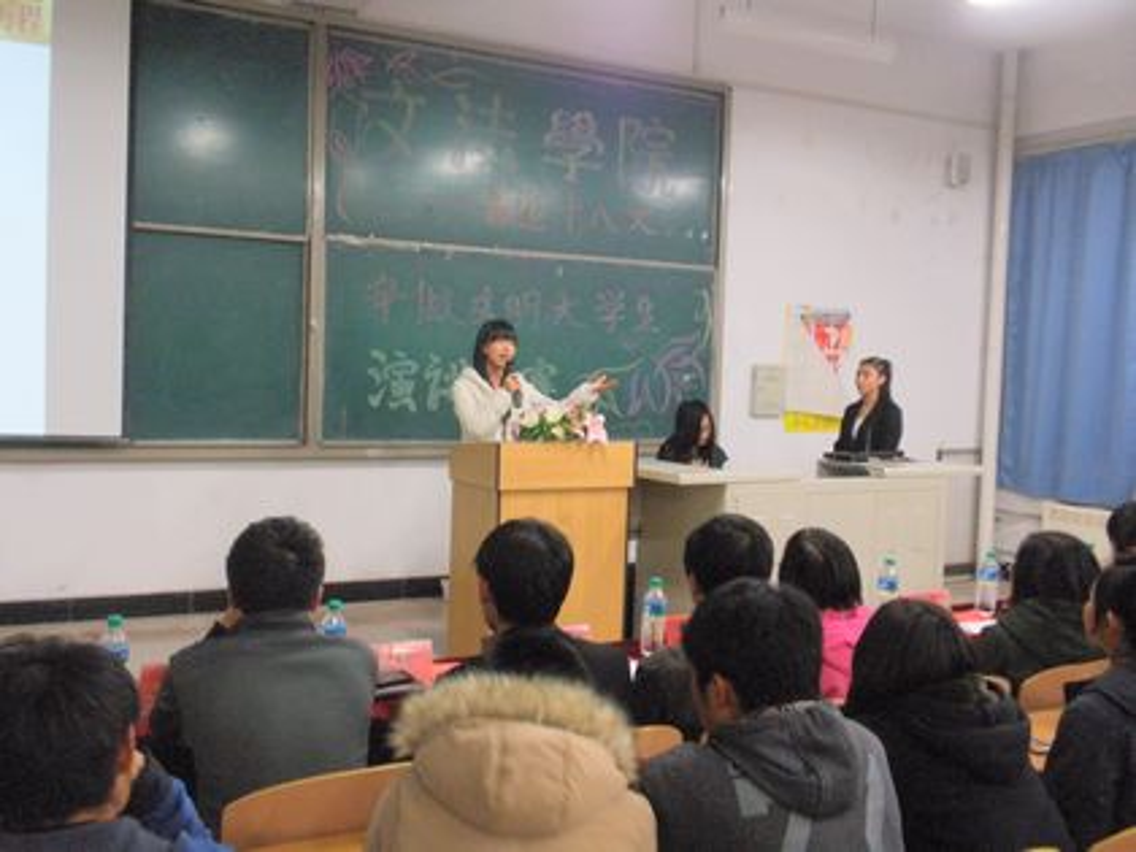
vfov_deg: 38.7
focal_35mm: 37
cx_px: 568
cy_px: 426
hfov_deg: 50.1
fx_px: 1214
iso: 200
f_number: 3.5
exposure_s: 1/13
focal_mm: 6.6
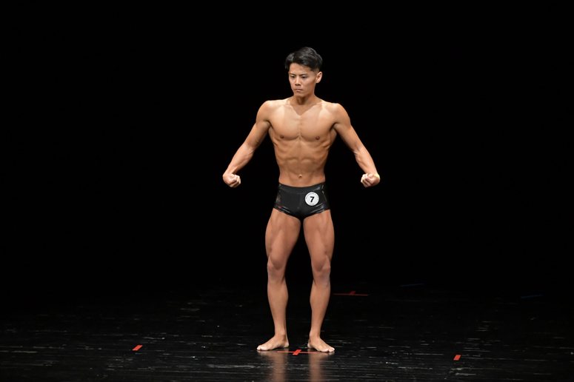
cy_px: 191
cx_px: 287
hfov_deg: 7.6
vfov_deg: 5.1
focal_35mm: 270
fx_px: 4303
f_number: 5.6
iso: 3200
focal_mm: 180
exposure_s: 1/400
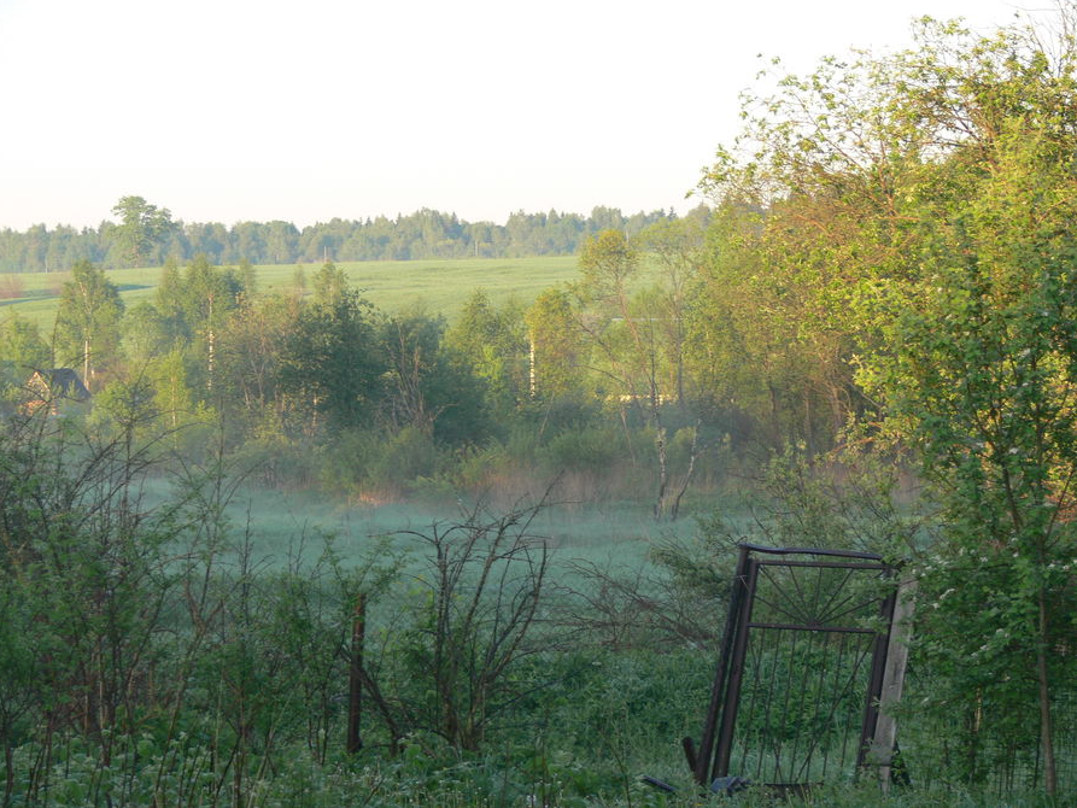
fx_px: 4139
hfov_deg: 14.8
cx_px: 537
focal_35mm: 133
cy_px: 402
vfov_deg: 11.2
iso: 80
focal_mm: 27.9
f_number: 4
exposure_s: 1/80
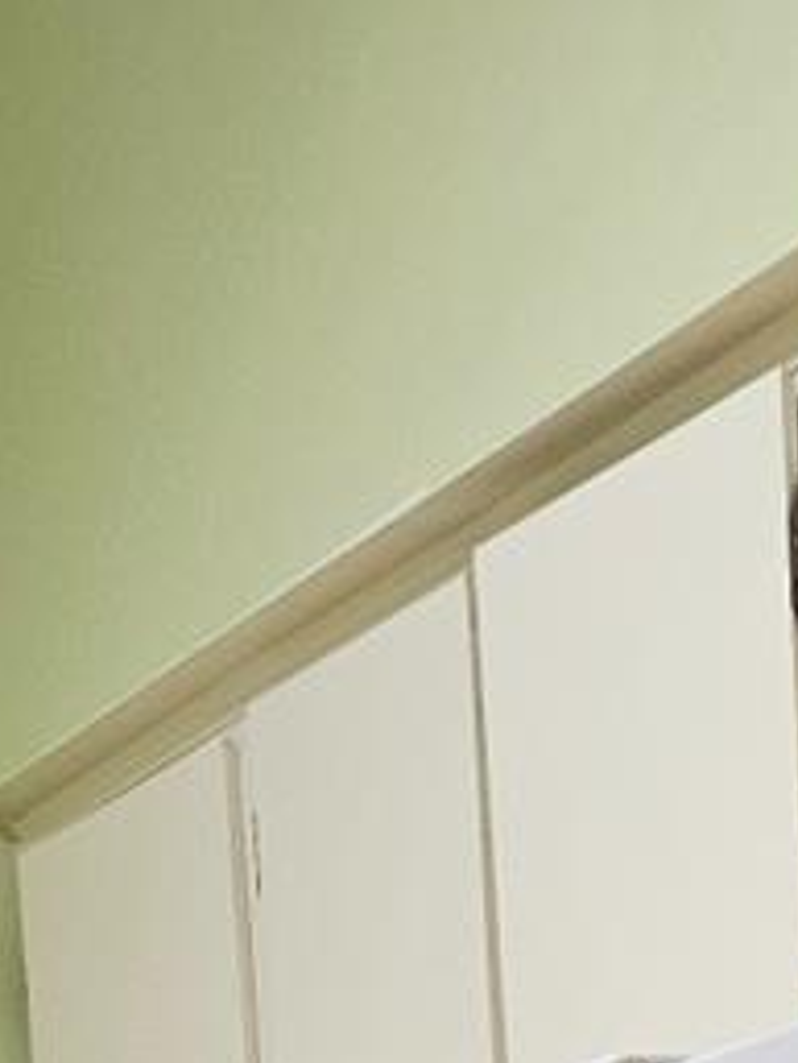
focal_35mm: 134
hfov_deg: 11.0
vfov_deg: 11.3
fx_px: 4115
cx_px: 800
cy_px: 2800
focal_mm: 5.4
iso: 200
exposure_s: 1/120
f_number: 1.8
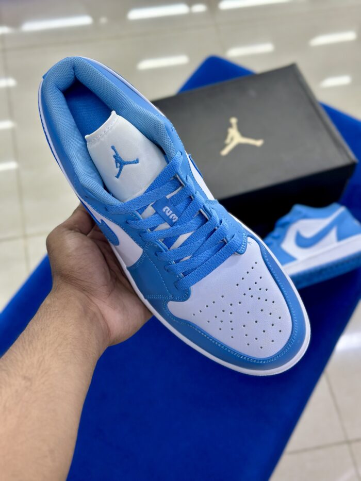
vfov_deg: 39.7
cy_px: 240
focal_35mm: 48
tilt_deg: -59.6
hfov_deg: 30.3
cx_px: 180
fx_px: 667
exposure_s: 1/100
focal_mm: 6.86
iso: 100
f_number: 1.78
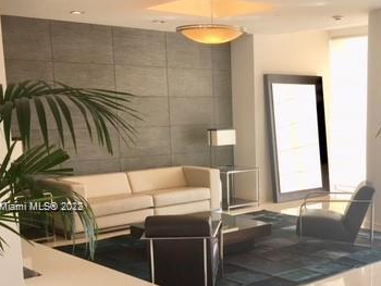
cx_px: 281
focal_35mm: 53
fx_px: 584
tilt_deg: -9.6
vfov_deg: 27.3
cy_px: 208
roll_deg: +0.6
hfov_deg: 35.4
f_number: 2.2
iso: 32
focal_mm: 4.15
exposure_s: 1/120
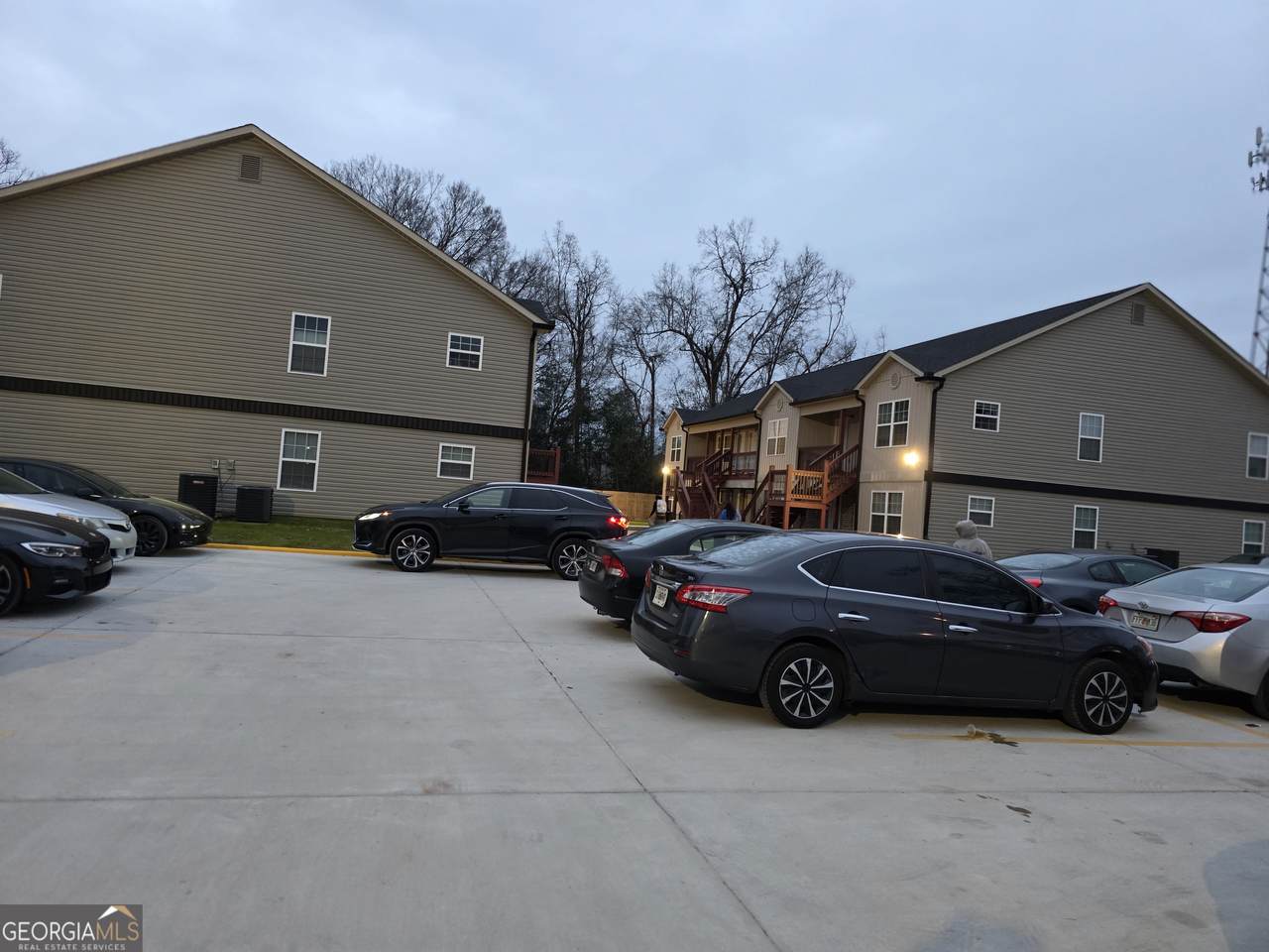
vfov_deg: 58.9
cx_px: 634
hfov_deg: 73.9
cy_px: 476
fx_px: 843
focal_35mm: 23
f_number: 1.7
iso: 800
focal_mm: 6.3
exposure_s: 1/120
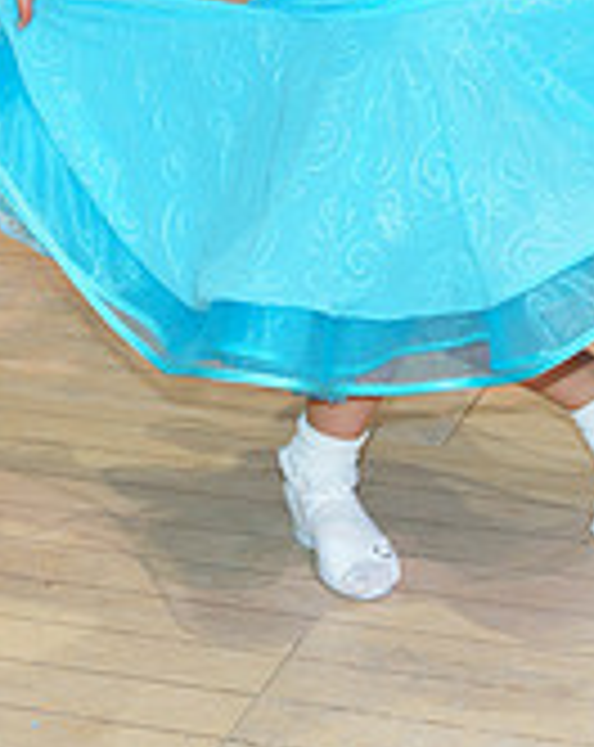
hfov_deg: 12.2
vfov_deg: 14.9
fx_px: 2779
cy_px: -83
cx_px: 253
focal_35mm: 126
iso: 400
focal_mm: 29
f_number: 2.8
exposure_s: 1/160
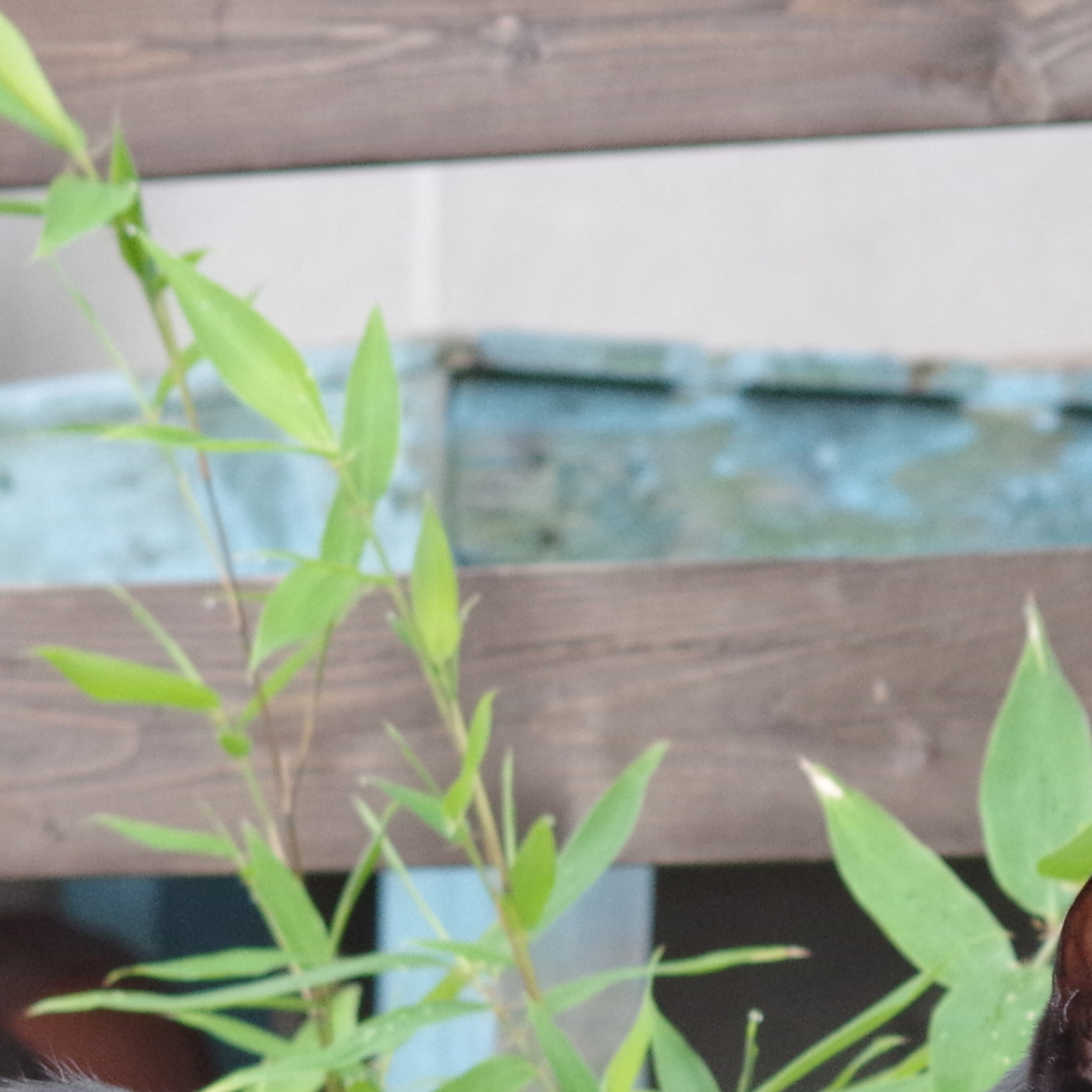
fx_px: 16882
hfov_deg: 3.7
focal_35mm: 473
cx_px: 377
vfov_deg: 3.7
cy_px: 1317
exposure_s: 1/160
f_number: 6.3
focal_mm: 100
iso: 1250
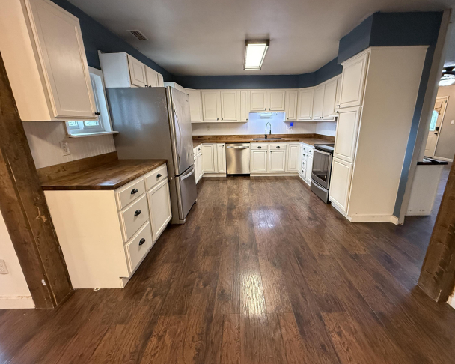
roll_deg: +0.8
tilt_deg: -15.0
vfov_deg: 84.0
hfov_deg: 96.7
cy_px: 178
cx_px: 239
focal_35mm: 15
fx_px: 202
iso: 640
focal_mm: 2.22
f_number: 2.2
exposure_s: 1/120
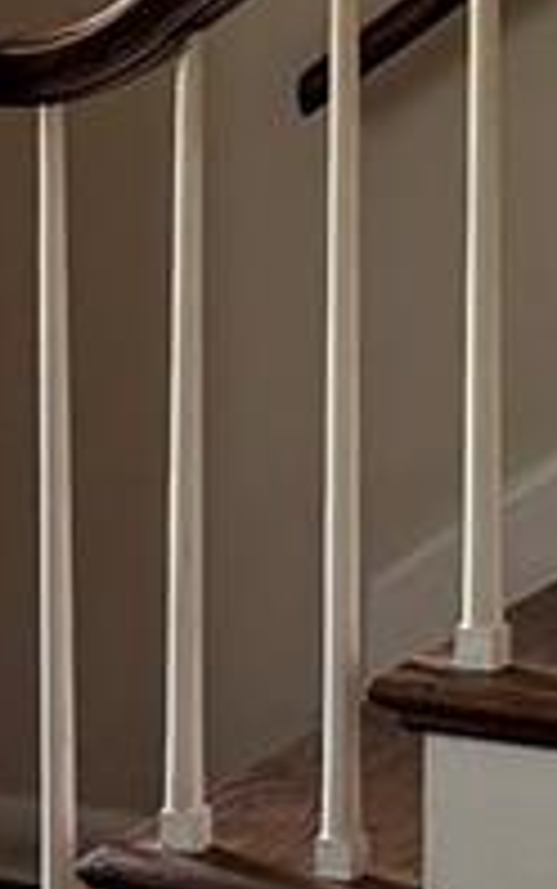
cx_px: -521
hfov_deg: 6.5
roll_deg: +0.6
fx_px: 4778
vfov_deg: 10.6
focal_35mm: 197
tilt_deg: -10.8
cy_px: 305
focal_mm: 6.76
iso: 200
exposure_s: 1/121
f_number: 1.78
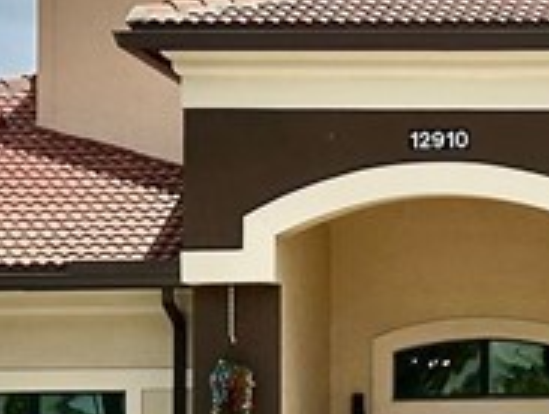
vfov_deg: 5.6
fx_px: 4259
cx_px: 978
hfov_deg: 7.2
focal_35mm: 268
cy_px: 177
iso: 64
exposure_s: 1/5000
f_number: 1.78
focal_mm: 6.86
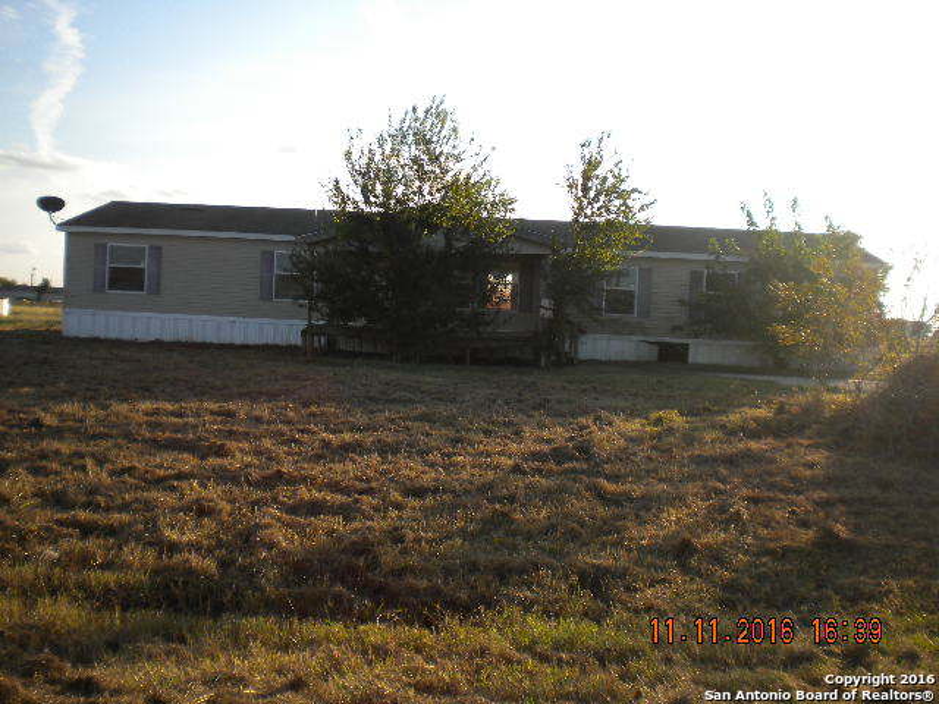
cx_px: 470
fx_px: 949
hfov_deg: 52.6
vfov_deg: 40.7
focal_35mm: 35
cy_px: 352
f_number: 4.6
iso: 80
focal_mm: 6.3
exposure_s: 1/322
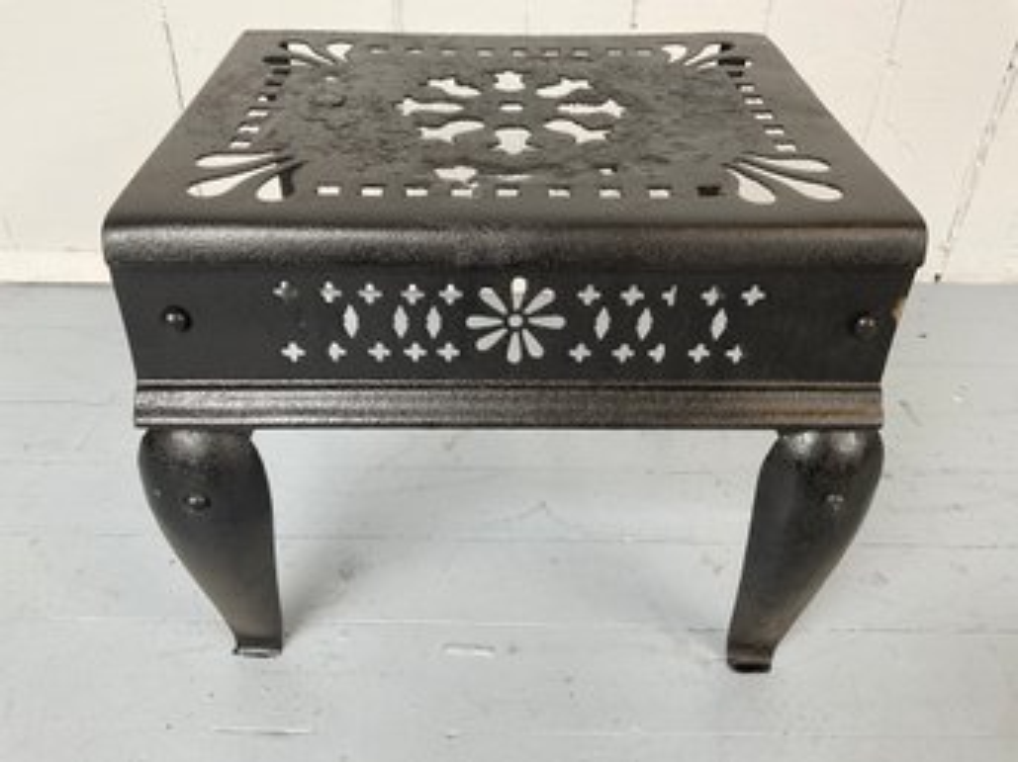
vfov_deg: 48.2
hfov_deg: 61.7
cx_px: 509
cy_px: 381
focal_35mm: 29
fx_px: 853
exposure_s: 1/122
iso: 40
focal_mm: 3
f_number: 1.8
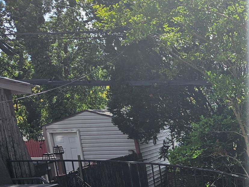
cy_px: 200
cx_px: 304
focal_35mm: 57
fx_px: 410
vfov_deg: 24.2
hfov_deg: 28.9
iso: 10
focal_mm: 6.3
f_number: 1.7
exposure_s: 1/481
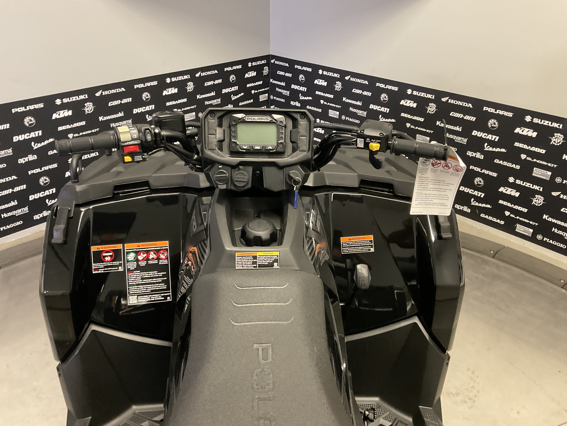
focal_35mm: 29
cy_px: 213
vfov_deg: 48.2
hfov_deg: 61.7
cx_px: 284
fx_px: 475
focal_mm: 3
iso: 250
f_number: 1.8
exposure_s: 1/30
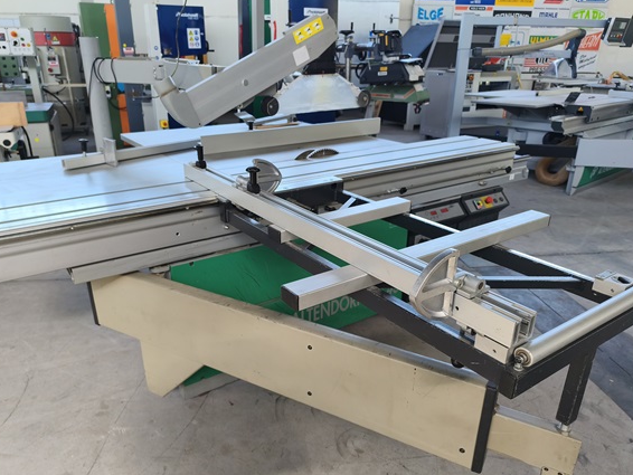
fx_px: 476
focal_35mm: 26
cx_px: 305
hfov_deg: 67.3
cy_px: 262
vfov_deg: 53.0
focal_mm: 6.14
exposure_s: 1/99.9
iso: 200
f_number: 1.65
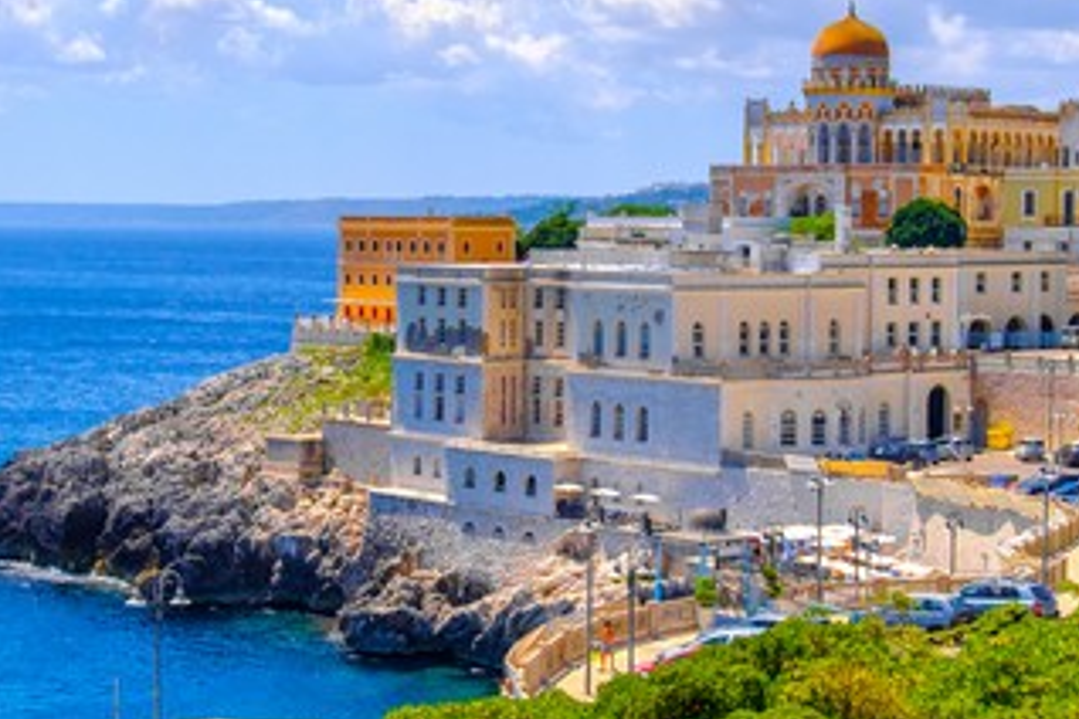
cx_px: 495
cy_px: 324
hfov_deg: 26.6
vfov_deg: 17.9
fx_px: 2278
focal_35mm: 76
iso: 200
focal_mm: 29.3
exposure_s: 1/1100
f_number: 5.6
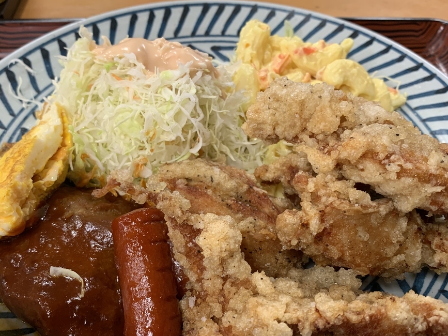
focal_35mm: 36
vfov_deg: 39.6
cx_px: 224
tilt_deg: -48.1
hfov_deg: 51.4
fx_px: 466
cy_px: 192
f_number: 1.8
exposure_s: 1/60
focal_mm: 4.25
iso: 125
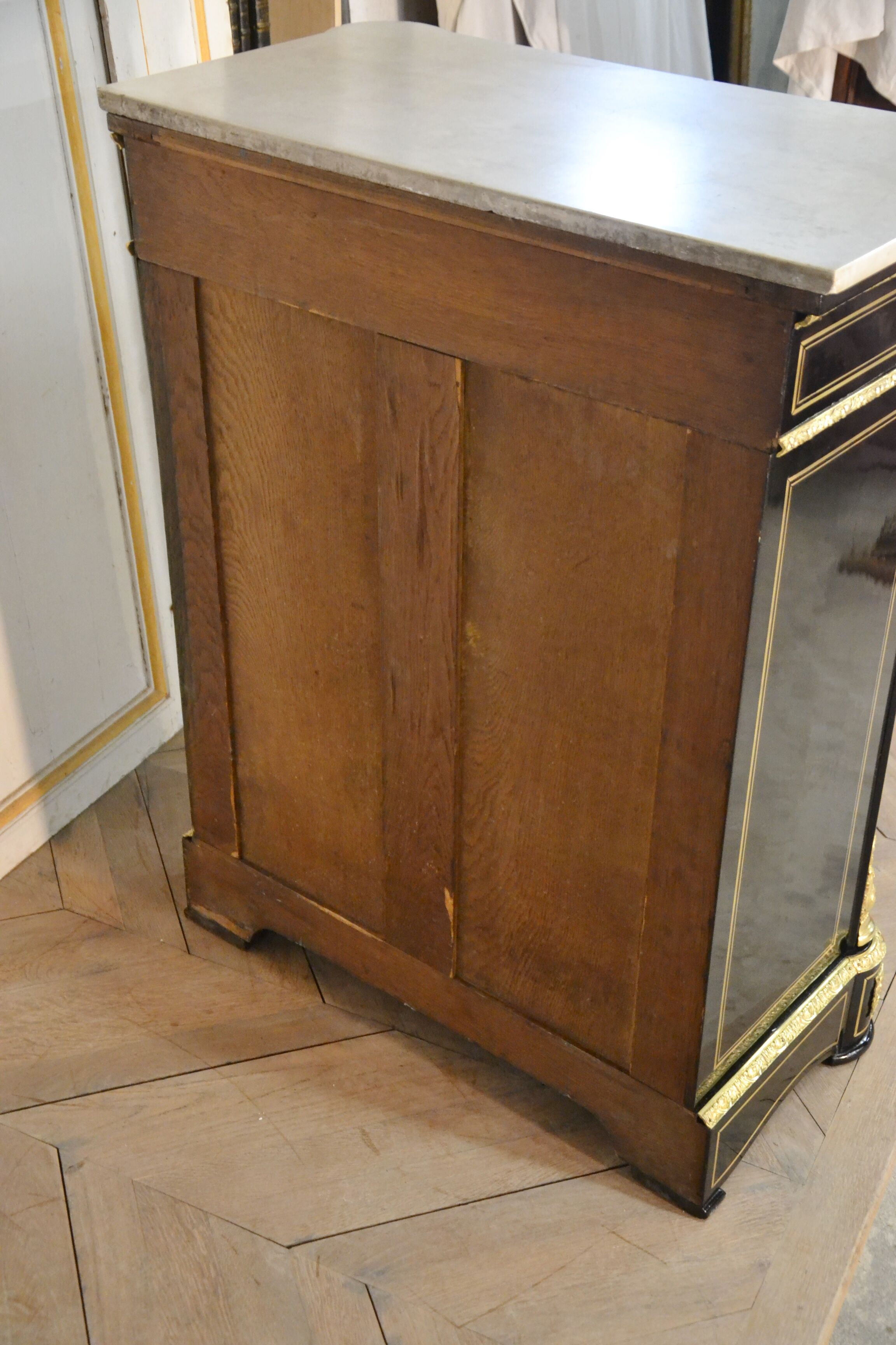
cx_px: 448
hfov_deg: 28.1
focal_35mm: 48
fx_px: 1792
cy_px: 672
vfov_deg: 41.1
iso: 3200
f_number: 4.2
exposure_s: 1/30
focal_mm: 32
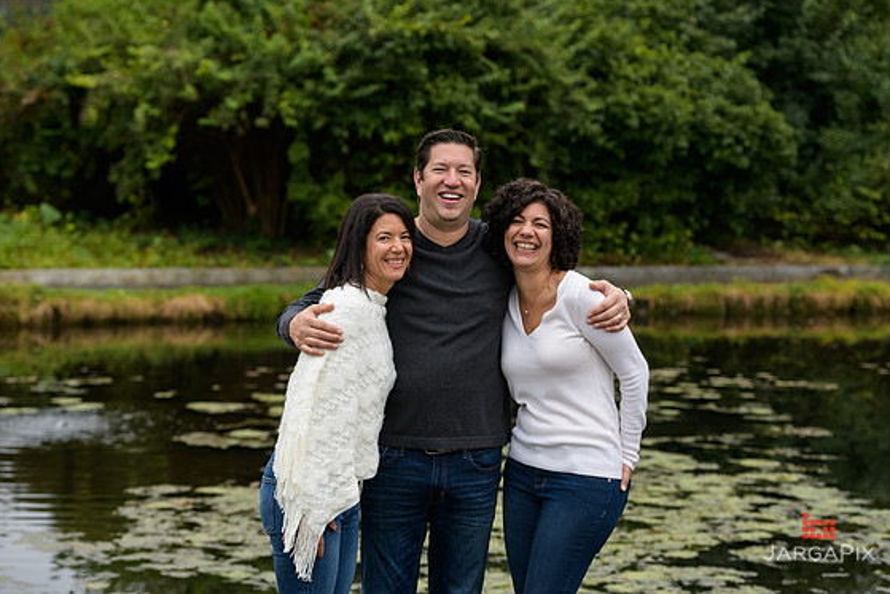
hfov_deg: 18.8
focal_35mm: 109
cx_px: 454
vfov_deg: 12.6
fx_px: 2695
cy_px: 287
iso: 400
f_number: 4
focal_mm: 105
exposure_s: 1/400
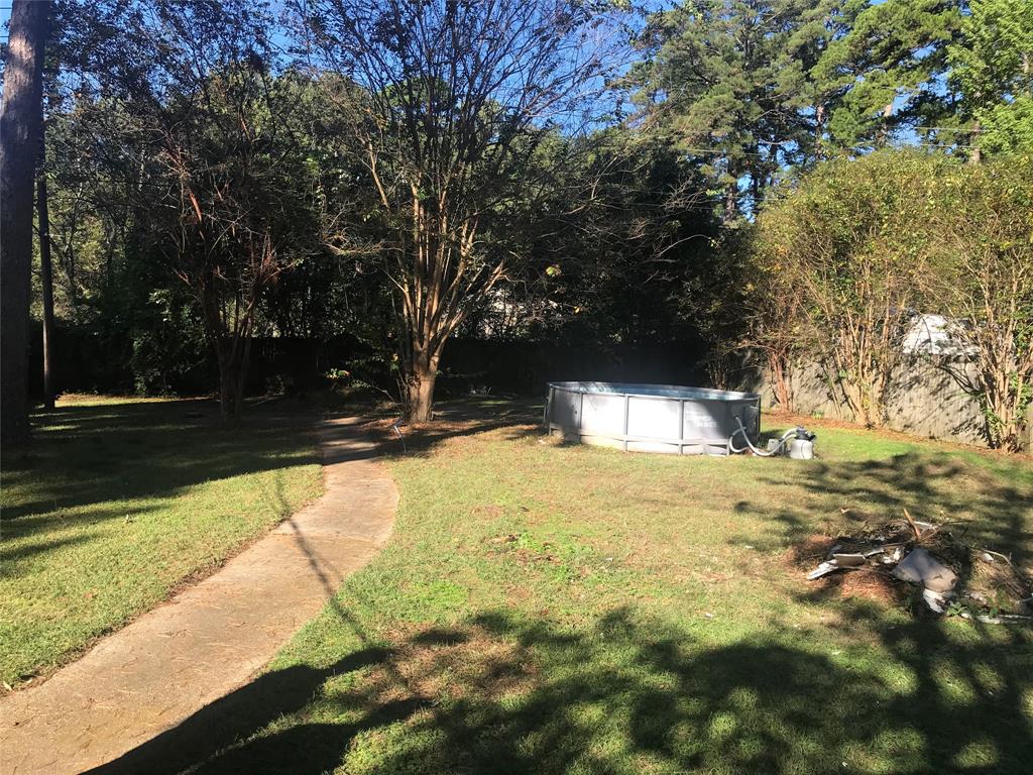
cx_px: 516
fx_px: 836
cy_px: 388
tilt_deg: -1.1
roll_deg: -4.0
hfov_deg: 63.4
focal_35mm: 28
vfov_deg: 49.7
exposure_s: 1/825
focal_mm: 3.99
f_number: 1.8
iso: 20
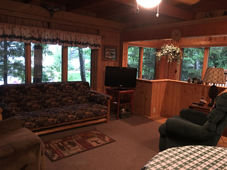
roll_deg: -1.3
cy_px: 85
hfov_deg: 61.7
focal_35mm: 29
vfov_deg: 48.2
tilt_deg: -7.1
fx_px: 190
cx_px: 114
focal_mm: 4.15
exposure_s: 1/4
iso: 64
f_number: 2.2
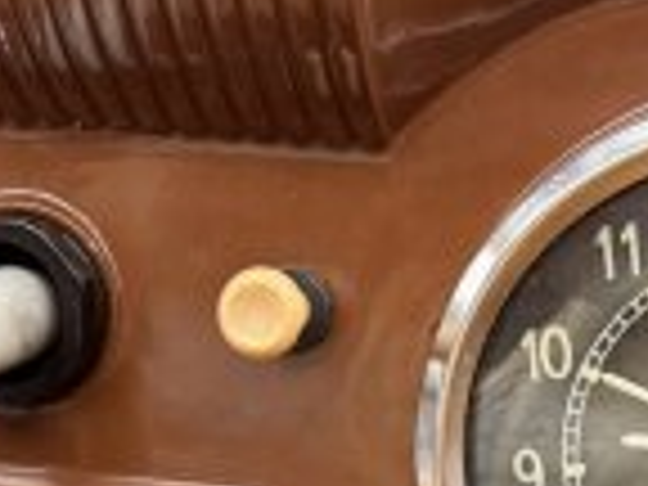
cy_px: 558
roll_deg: +1.2
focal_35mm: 107
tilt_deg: -20.4
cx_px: 297
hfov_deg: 18.4
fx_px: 2003
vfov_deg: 13.5
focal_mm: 6.76
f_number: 1.78
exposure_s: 1/49
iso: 640
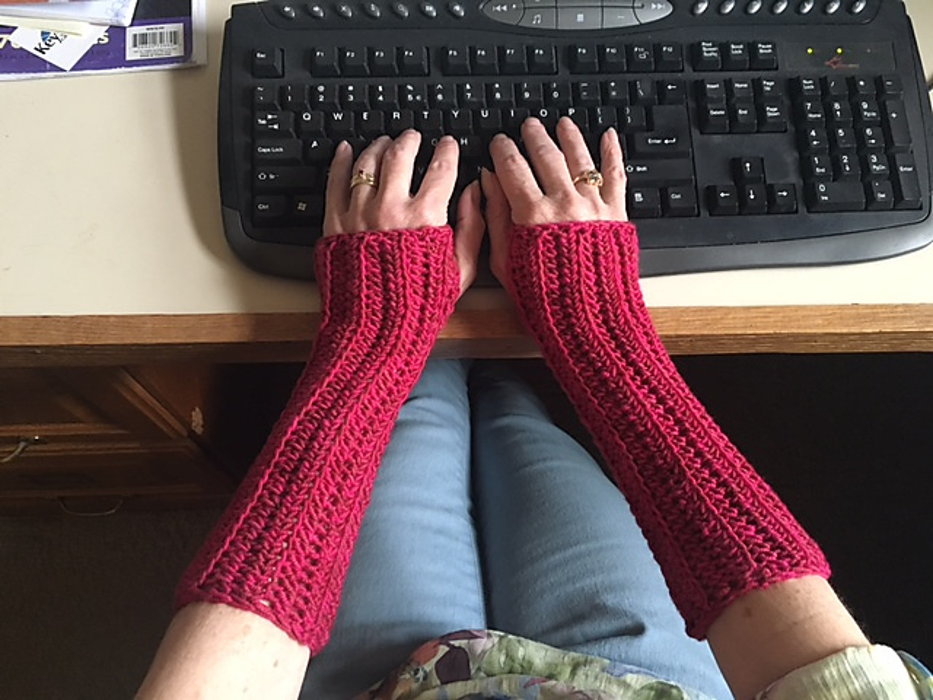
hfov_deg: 61.7
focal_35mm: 29
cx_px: 466
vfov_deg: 48.2
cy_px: 350
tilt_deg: -69.2
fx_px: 782
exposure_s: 1/20
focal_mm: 4.15
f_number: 2.2
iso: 200
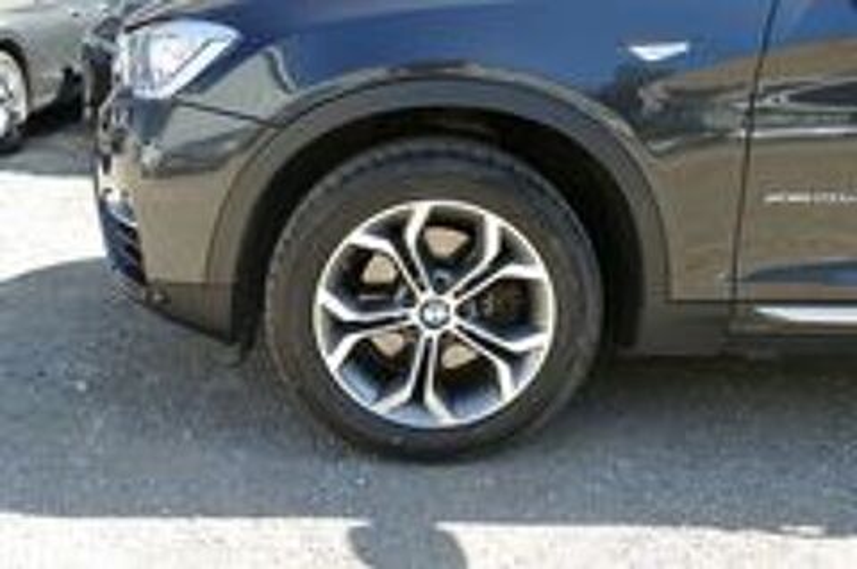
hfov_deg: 48.5
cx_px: 428
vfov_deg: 33.3
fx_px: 951
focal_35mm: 40
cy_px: 284
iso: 125
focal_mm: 14.5
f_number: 3.1
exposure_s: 1/320
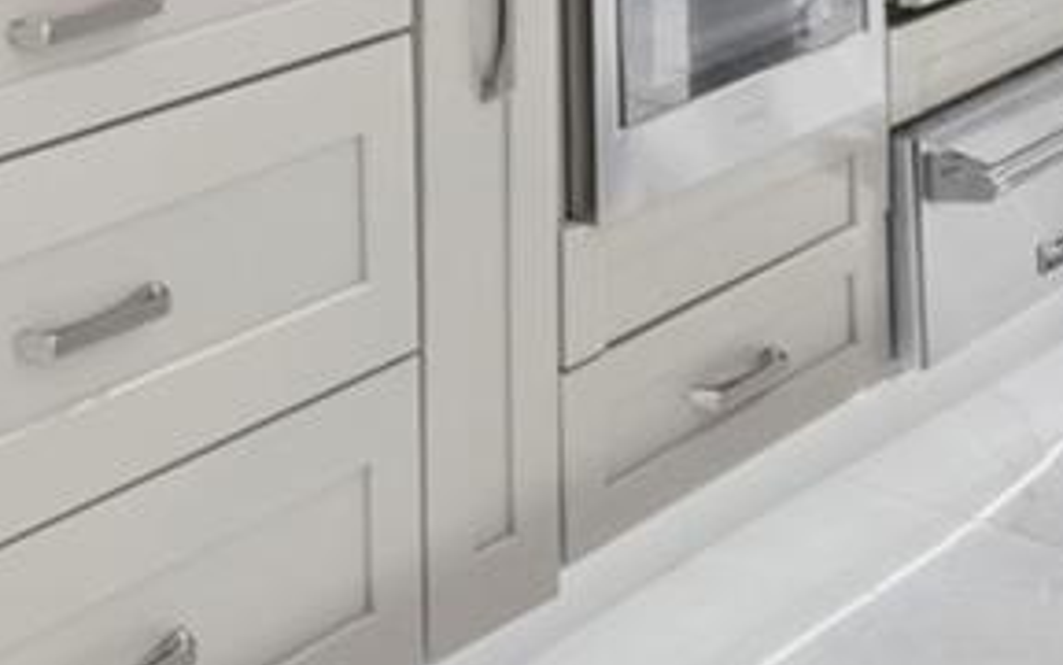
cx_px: -358
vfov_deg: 13.0
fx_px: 2462
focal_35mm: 85
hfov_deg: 21.7
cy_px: -735
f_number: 7.1
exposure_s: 1/1.67
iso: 100
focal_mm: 10
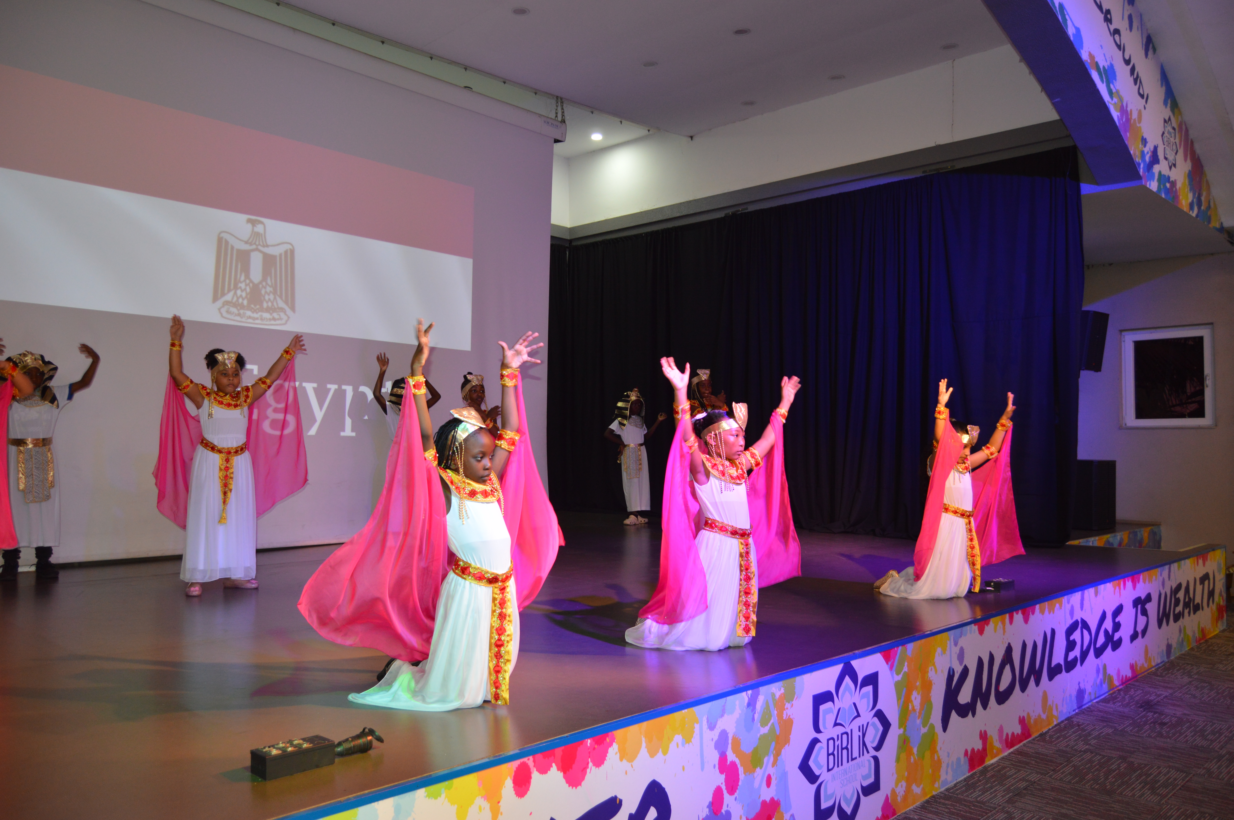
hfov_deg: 67.4
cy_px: 410
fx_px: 925
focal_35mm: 27
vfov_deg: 47.8
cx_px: 617
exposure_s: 1/60
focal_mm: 18
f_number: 4
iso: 400
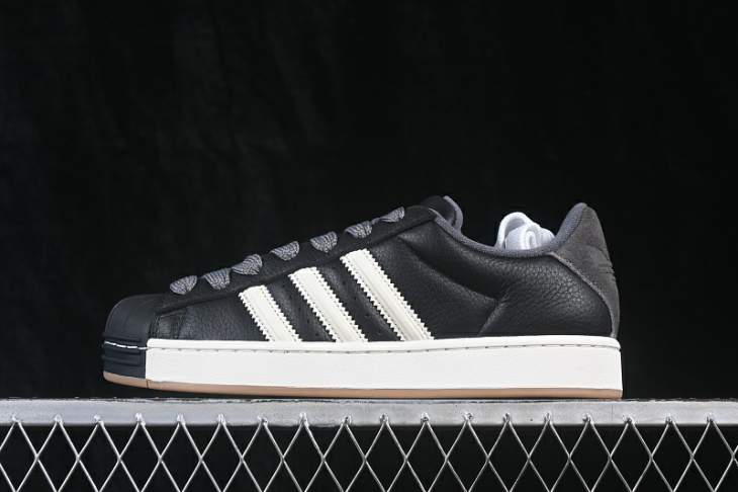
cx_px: 369
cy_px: 246
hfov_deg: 27.0
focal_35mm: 75
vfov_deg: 18.2
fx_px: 1537
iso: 160
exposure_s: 1/60
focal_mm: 50
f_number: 6.3
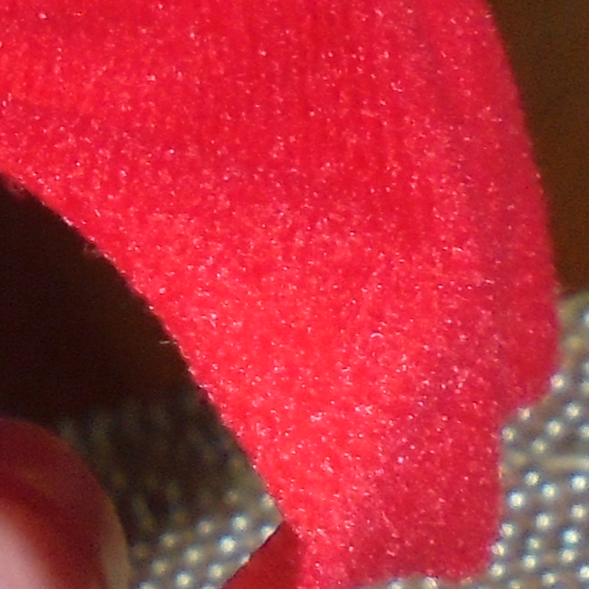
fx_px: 3215
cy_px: -521
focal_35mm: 167
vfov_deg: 9.8
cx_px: -801
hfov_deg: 9.4
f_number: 11.5
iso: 200
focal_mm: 4.6
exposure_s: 1/30
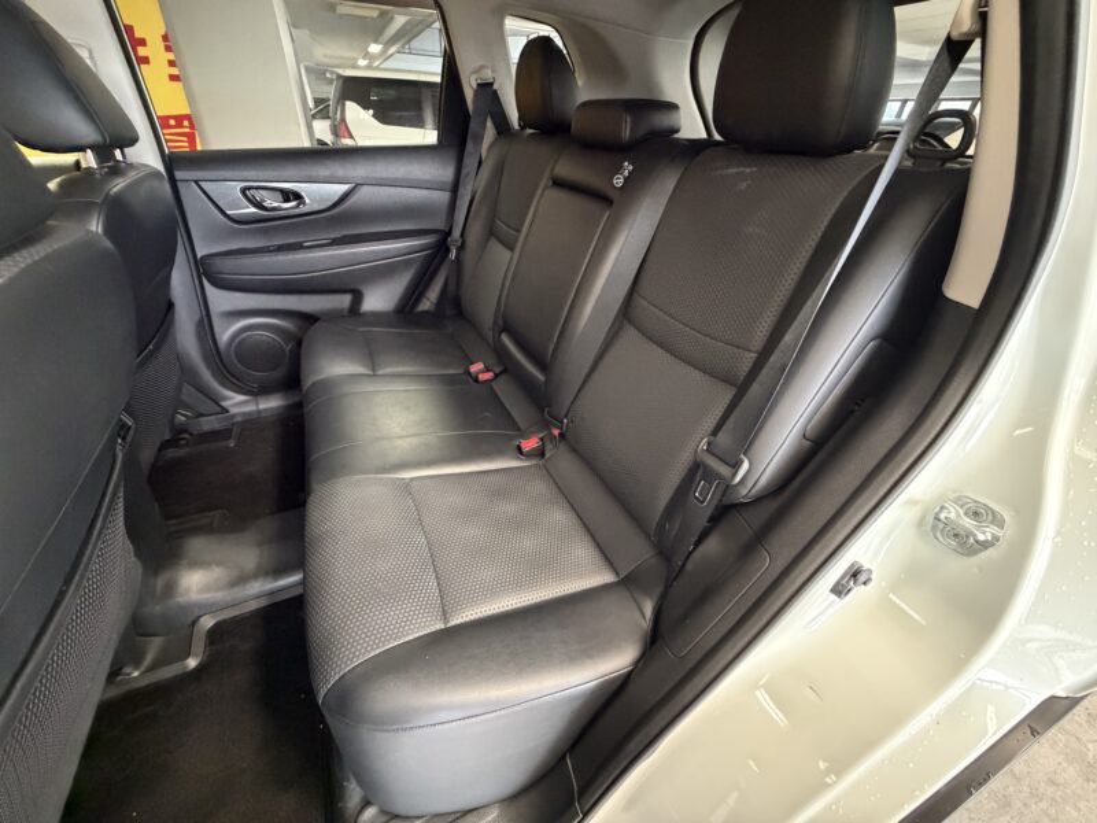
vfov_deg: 85.7
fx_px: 444
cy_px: 412
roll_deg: -3.3
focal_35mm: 14
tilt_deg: -33.0
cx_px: 548
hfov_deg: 102.1
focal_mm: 2.22
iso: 1000
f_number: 2.2
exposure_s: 1/50
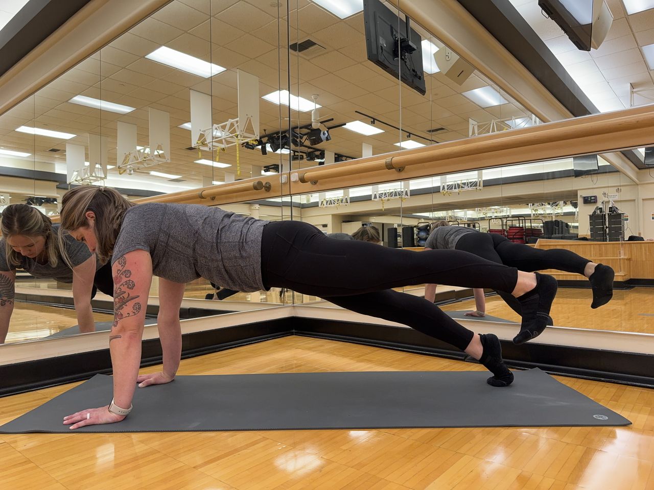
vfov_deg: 56.8
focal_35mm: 24
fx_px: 453
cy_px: 245
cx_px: 327
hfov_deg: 71.6
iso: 160
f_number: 1.78
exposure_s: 1/110
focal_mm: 6.86
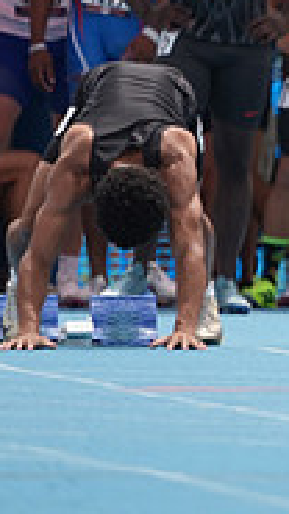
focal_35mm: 1975
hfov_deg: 0.6
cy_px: 118
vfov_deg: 1.1
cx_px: 775
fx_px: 26918
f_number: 6.3
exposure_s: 1/2000
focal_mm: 600
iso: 500
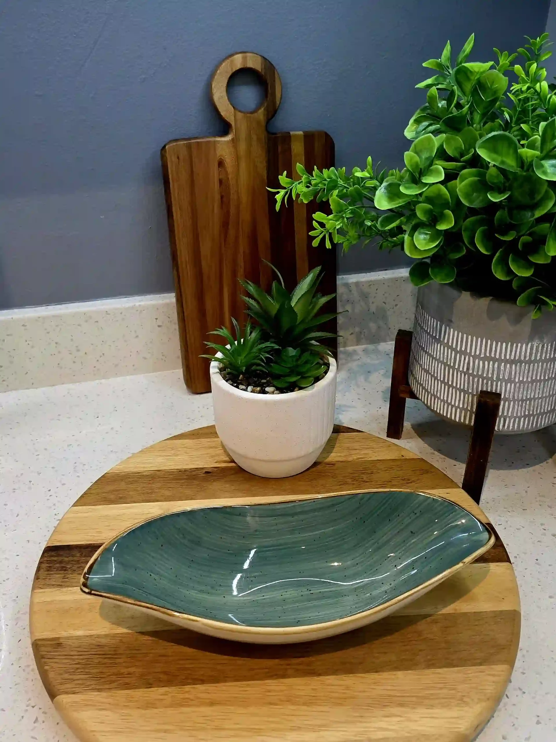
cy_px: 371
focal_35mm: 23
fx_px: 493
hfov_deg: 58.9
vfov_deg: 73.9
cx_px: 278
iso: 250
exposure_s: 1/101
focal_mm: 6.3
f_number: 1.7
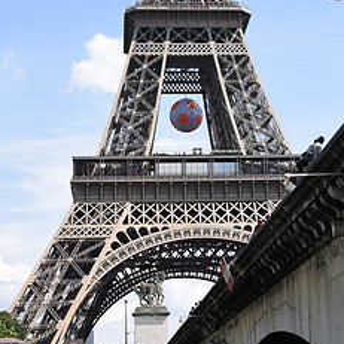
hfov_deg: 22.4
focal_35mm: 77
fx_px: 866
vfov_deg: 21.4
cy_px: -24
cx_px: 203
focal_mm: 36
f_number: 9
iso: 140
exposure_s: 1/200
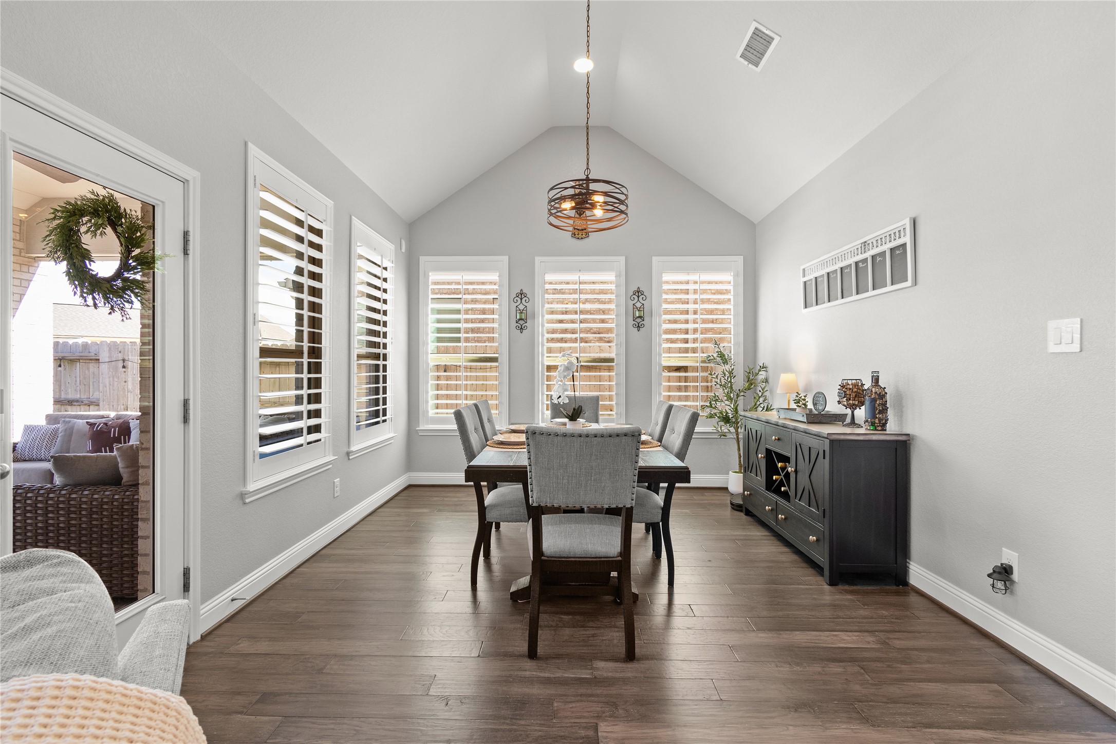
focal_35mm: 15
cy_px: 372
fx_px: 465
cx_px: 558
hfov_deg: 100.4
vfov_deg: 77.3
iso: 320
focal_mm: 10
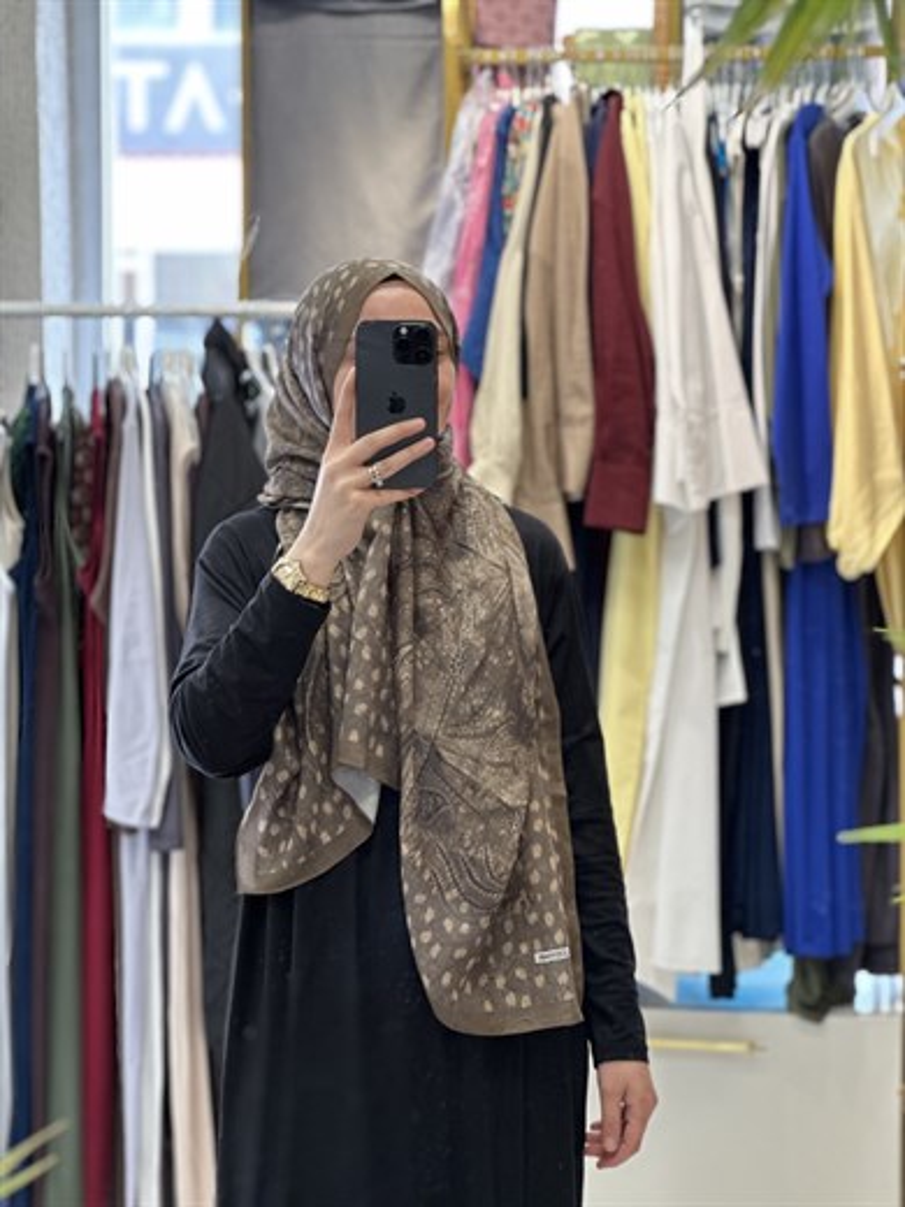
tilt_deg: -4.1
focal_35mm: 77
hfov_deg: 19.1
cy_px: 604
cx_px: 452
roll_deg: -0.8
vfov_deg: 25.3
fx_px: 2684
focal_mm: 9
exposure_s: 1/50
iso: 160
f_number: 2.8
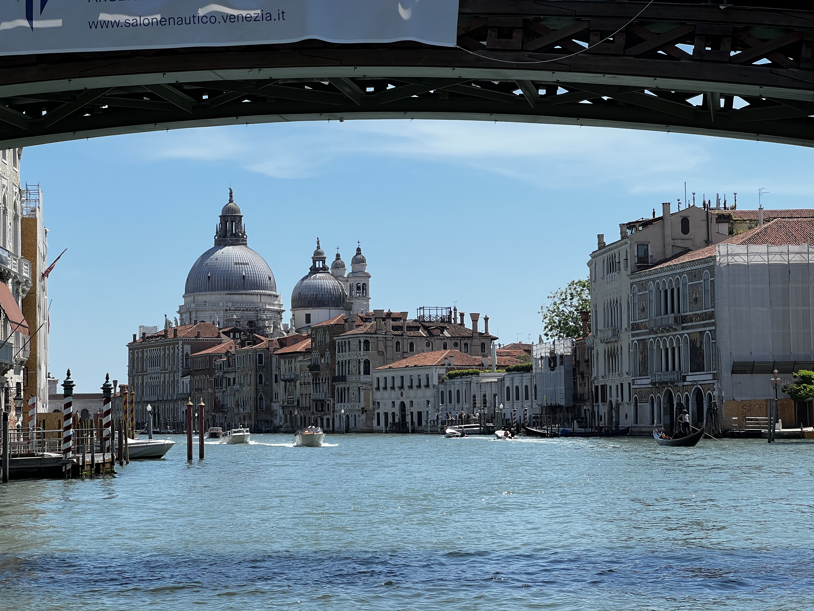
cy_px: 306
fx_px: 1811
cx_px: 407
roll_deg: +1.3
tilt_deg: +4.6
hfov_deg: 25.3
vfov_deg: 19.1
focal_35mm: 77
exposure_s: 1/943
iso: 32
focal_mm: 9
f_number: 2.8
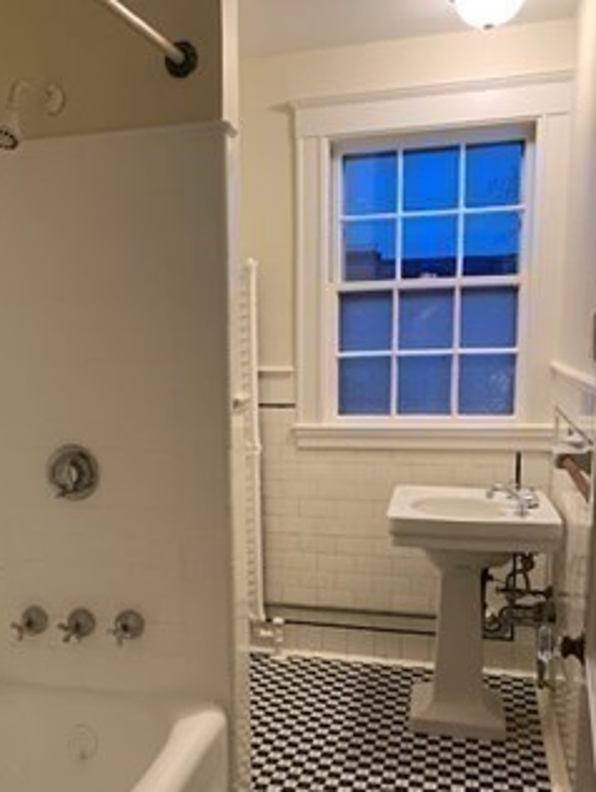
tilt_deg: -7.0
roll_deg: +1.9
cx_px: 208
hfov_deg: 38.4
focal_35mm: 37
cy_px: 481
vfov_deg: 49.7
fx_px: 847
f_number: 1.8
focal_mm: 4.25
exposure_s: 1/60
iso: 160
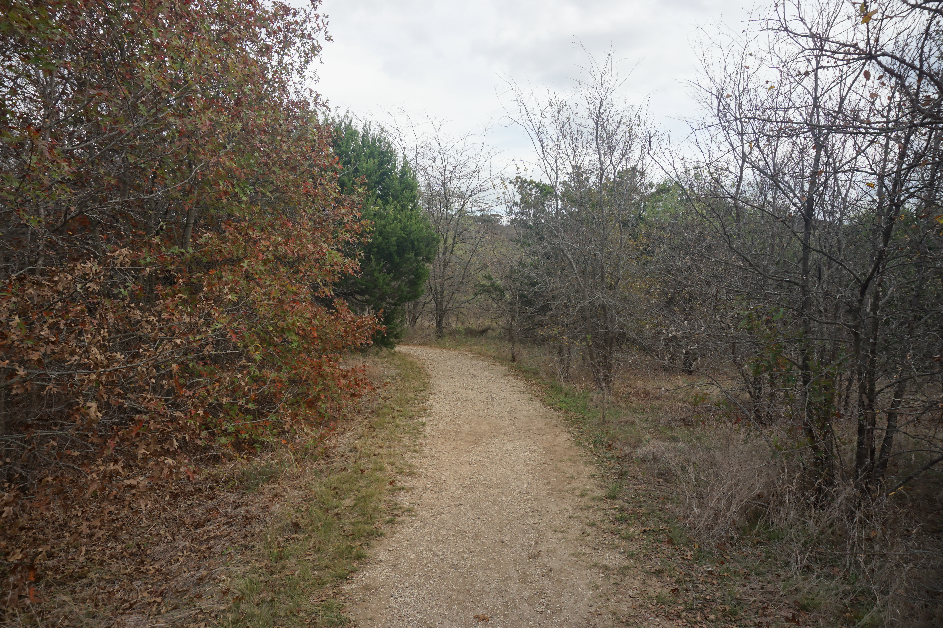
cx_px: 472
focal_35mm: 24
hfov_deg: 73.7
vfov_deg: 53.1
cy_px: 314
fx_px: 629
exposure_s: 1/125
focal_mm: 16
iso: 100
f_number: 7.1
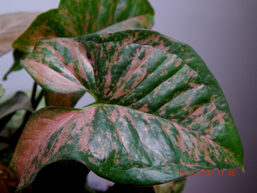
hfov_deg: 43.9
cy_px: 96
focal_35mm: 43
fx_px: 319
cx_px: 128
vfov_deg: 33.6
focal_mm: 7.7
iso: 360
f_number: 3.6
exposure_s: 1/30
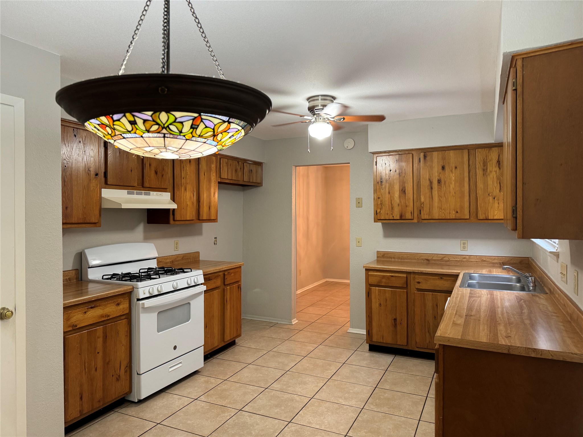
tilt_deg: +0.4
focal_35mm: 24
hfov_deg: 71.6
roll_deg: -0.1
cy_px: 218
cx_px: 292
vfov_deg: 56.8
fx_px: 404
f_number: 1.78
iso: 200
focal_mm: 6.76
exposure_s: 1/60
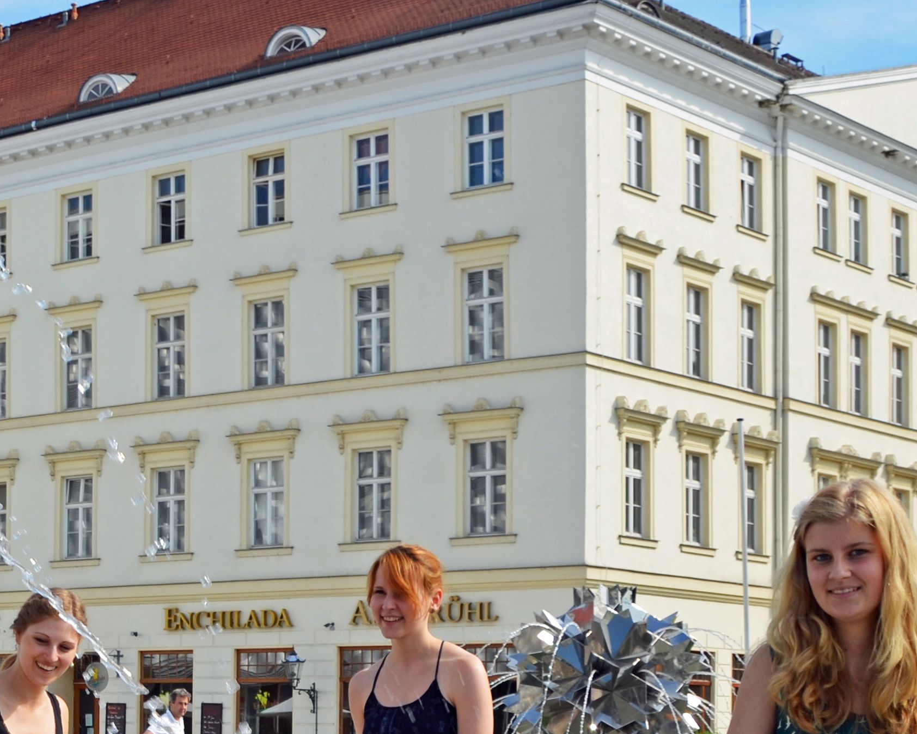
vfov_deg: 20.1
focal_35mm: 74
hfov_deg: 23.7
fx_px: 2008
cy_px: 723
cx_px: -144
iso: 100
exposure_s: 1/250
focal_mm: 18
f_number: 8
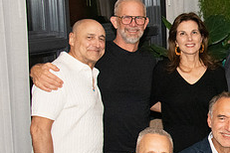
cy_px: 96
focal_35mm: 143
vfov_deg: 9.6
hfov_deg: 14.0
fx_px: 914
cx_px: 264
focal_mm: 38
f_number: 9
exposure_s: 1/125
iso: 5000
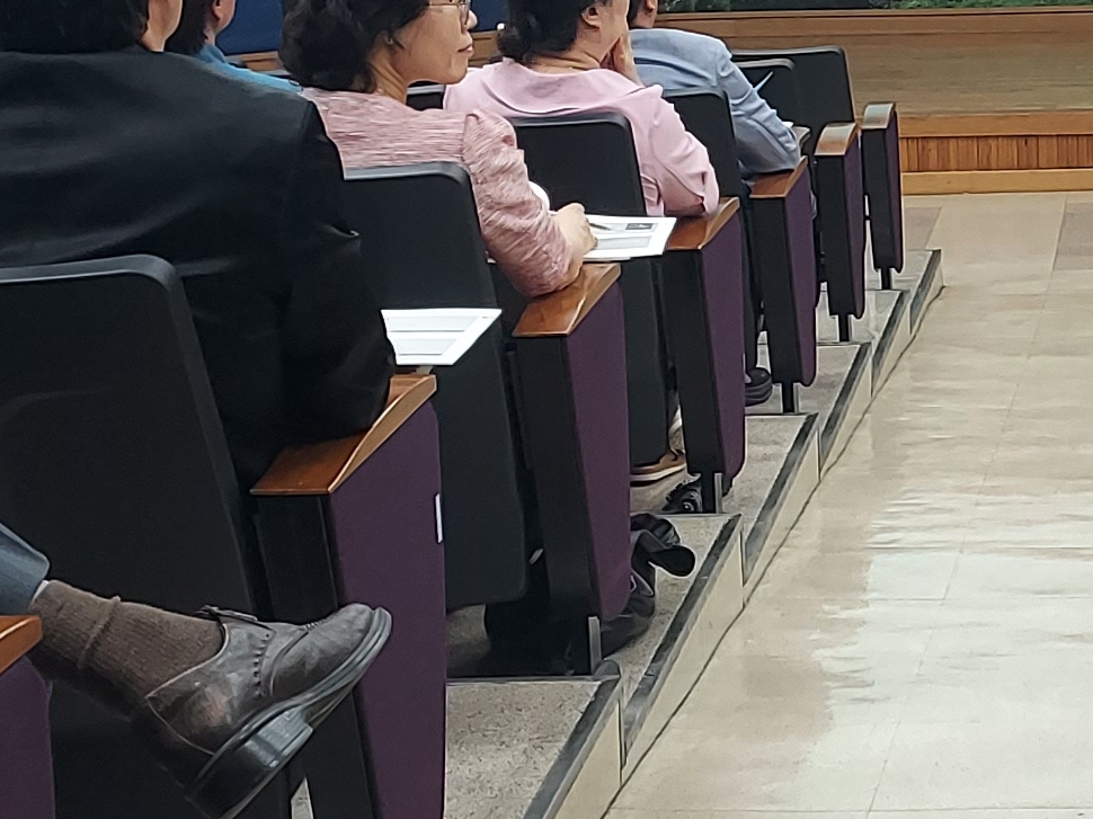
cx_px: 1095
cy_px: 331
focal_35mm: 99
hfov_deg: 19.3
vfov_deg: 14.9
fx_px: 3125
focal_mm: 4.6
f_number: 1.8
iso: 200
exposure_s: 1/60
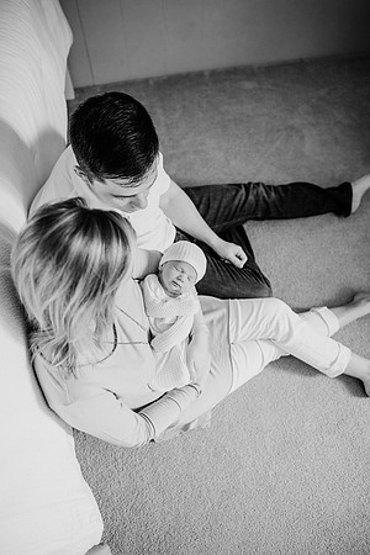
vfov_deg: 73.7
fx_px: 370
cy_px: 278
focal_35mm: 24
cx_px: 185
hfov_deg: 53.1
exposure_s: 1/250
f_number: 2.5
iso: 1000
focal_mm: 24
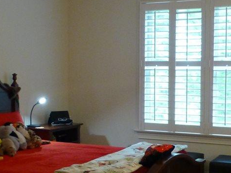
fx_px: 434
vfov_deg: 22.6
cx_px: 128
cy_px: 102
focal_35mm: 65
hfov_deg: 29.8
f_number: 3.3
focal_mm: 4.3
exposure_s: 1/20
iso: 400
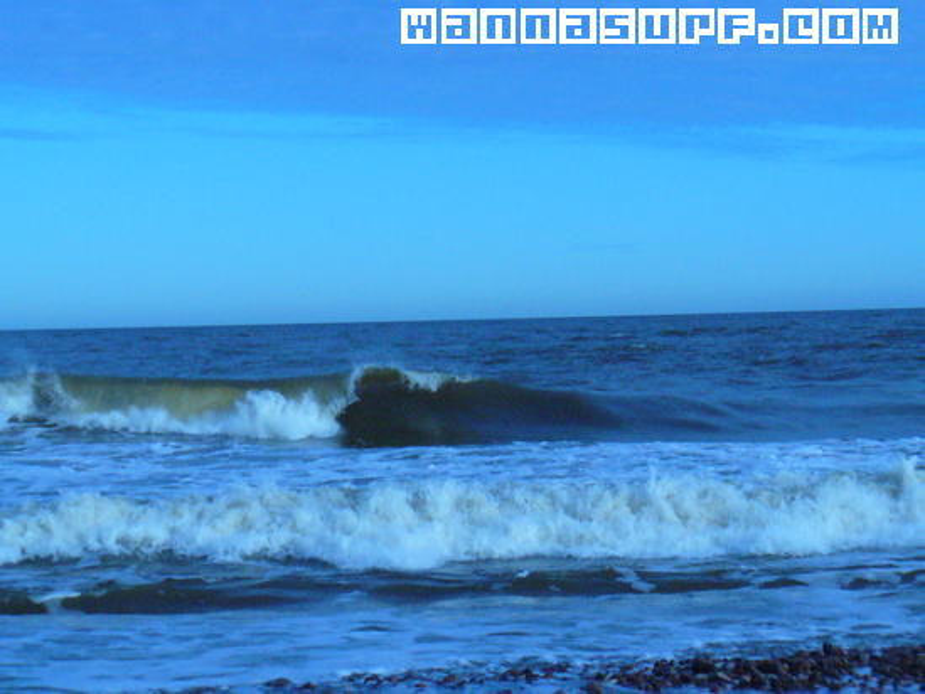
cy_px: 347
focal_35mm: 118
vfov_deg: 12.6
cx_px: 462
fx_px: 3154
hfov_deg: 16.7
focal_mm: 19.4
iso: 400
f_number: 7.4
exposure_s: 1/1000
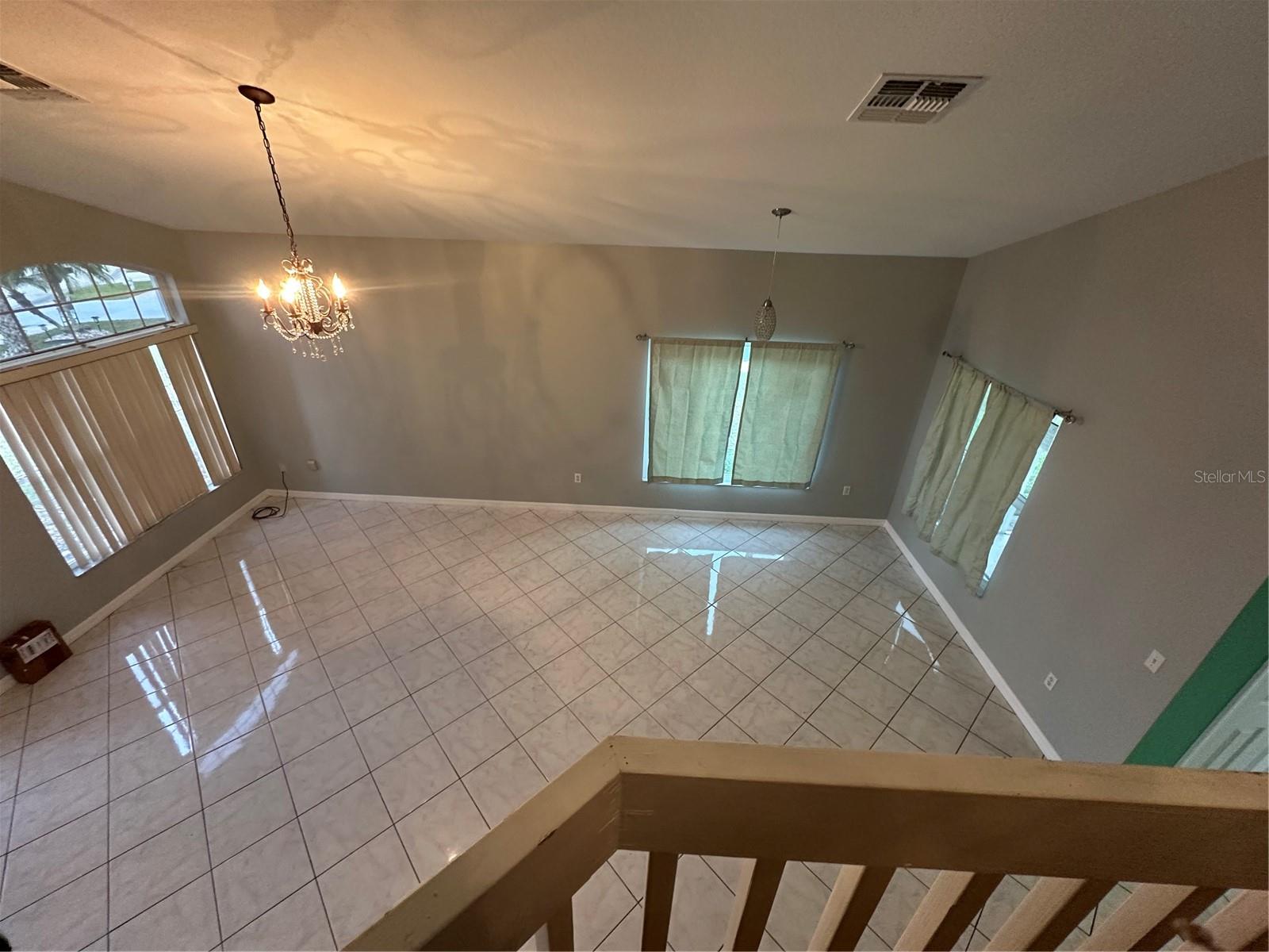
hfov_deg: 102.1
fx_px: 513
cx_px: 634
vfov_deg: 85.7
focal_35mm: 14
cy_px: 476
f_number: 2.2
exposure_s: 1/60
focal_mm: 2.22
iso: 250
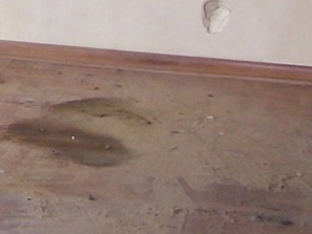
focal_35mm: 184
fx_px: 1659
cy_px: -203
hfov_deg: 10.1
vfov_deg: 7.8
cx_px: -268
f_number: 2.8
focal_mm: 6.3
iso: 140
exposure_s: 1/60
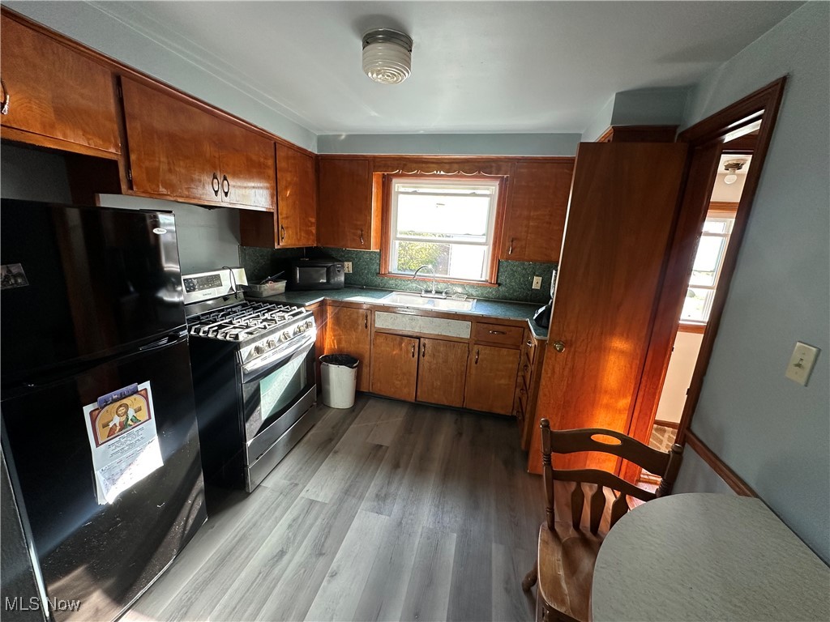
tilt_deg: -12.6
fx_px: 336
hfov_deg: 102.1
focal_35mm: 14
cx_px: 415
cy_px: 311
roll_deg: -3.2
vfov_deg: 85.7
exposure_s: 1/99
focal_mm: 2.22
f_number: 2.2
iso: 160
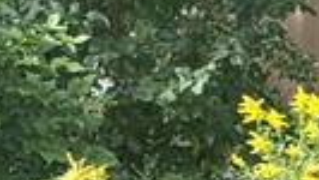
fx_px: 3690
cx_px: 674
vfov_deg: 2.8
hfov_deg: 4.9
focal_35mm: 436
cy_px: 115
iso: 32
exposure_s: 1/488
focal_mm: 5.96
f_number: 1.6
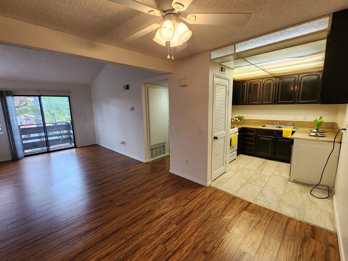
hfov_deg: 102.0
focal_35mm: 14
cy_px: 133
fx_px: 141
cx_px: 168
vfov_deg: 85.7
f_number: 2.2
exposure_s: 1/60
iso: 250
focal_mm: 2.2
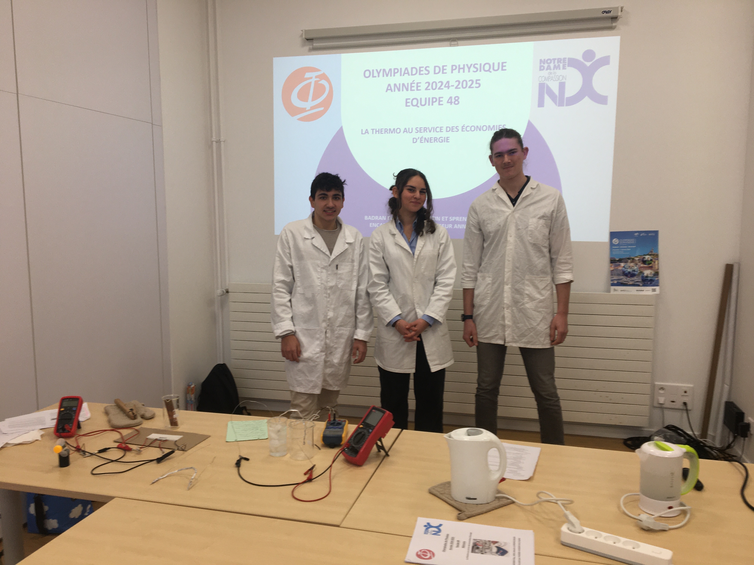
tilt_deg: -6.8
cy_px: 282
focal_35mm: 29
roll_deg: -0.3
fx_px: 632
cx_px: 377
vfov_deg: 48.2
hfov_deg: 61.7
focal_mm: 4.15
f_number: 2.2
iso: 32
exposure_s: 1/50
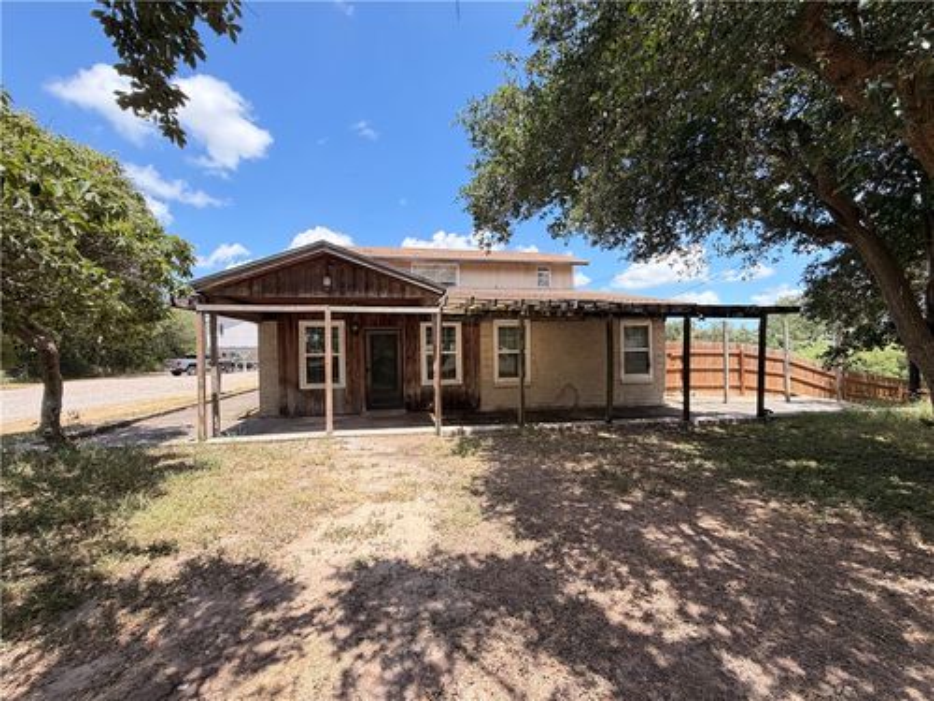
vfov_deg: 85.7
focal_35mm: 14
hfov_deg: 102.1
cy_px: 350
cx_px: 467
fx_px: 378
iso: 40
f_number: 2.2
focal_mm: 2.22
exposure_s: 1/502
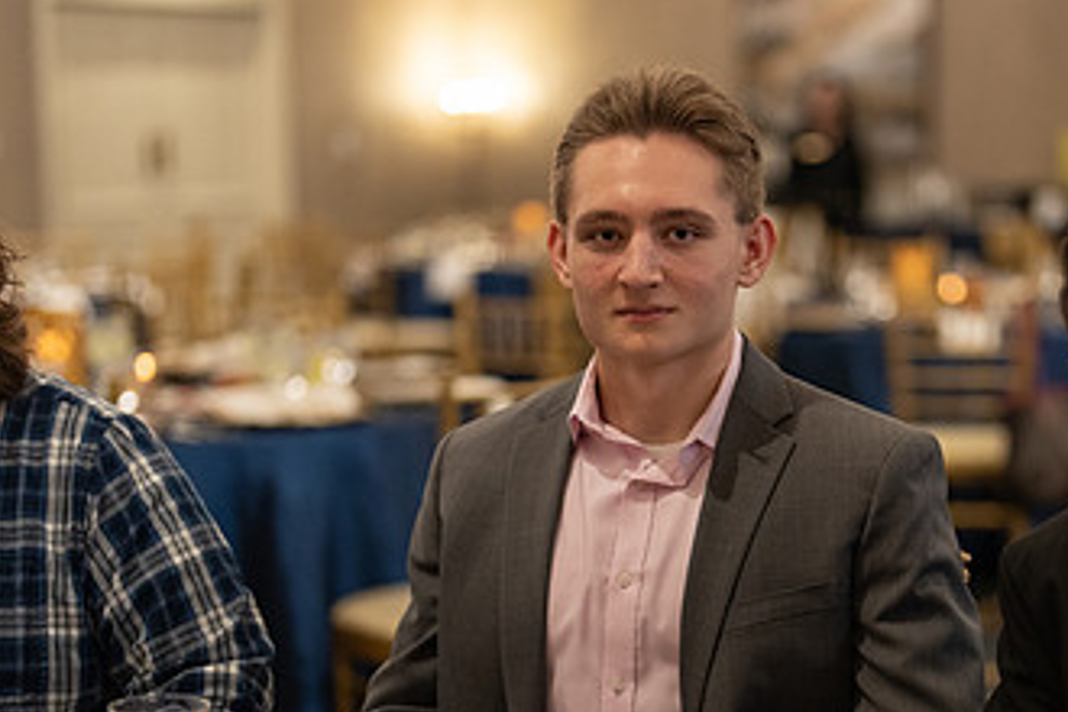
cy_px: 552
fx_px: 2610
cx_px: 706
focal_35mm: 88
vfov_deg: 15.4
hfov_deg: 23.0
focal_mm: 50
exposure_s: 1/320
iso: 1250
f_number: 1.2
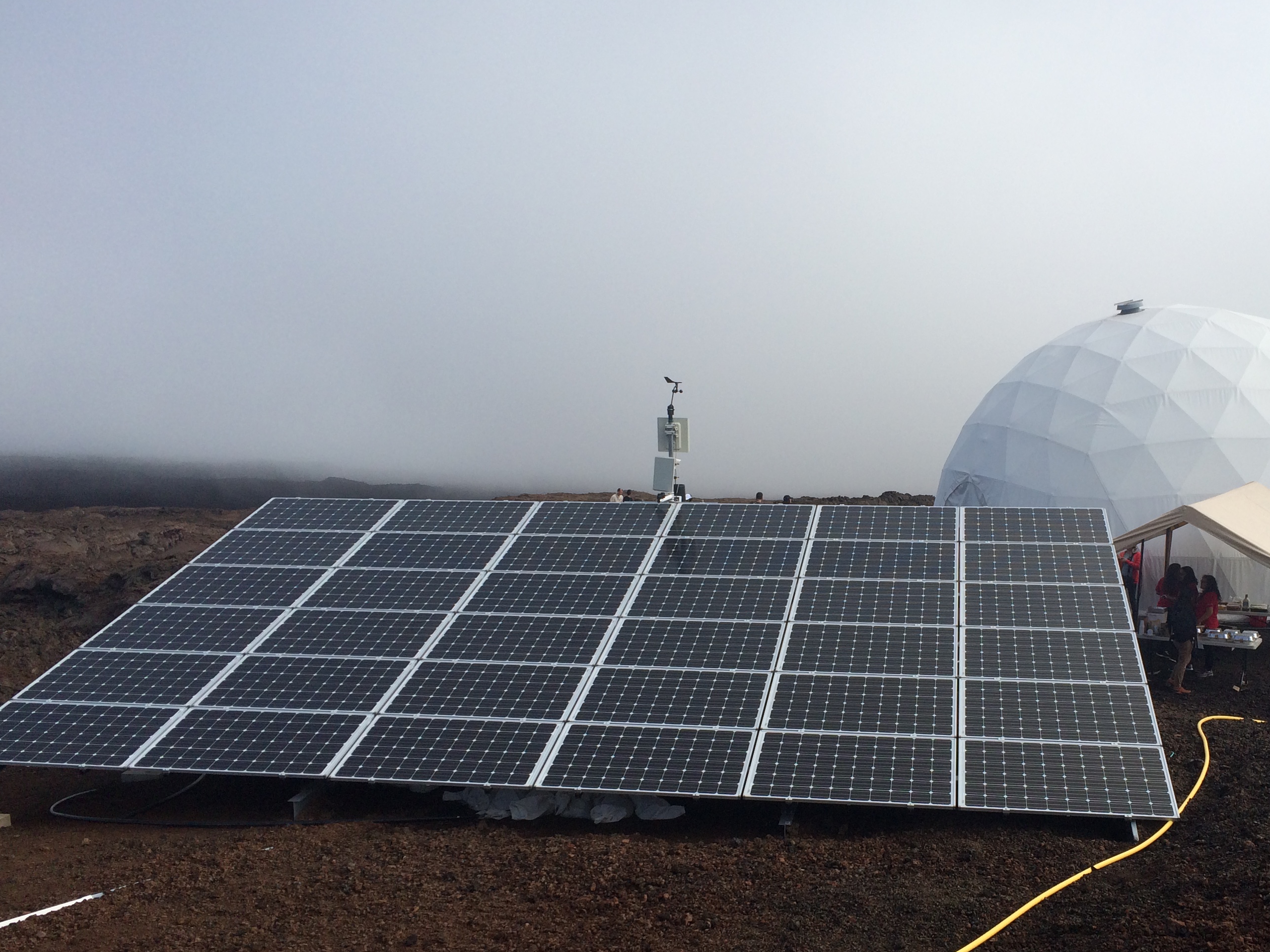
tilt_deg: -8.2
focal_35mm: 37
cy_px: 557
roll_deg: -1.3
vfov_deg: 38.6
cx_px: 800
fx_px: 1358
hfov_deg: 49.6
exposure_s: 1/2053
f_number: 2.2
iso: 32
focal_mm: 4.15
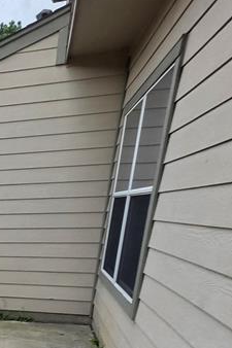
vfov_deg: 40.8
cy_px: 355
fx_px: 397
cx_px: -140
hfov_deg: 23.7
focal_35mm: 41
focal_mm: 2.2
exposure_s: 1/191
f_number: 1.9
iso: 40
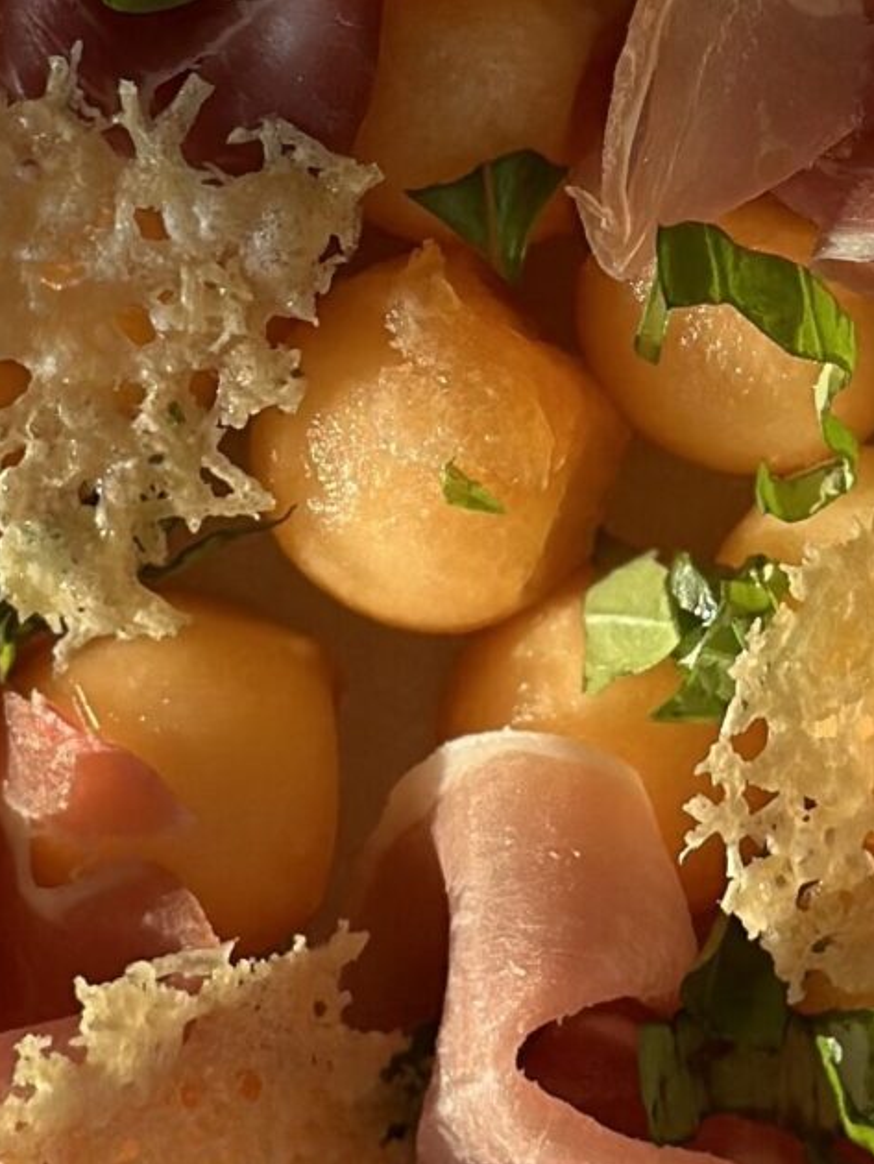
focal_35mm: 195
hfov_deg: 7.6
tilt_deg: -88.3
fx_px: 6560
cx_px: 763
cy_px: 233
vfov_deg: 10.1
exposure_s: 1/1414
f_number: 1.78
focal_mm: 6.86
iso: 80
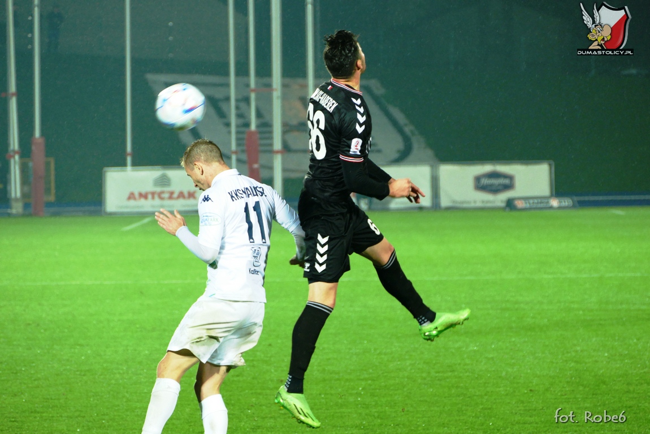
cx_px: 325
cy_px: 217
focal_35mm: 260
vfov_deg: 5.3
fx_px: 4695
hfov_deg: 7.9
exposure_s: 1/500
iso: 1000
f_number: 4
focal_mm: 94.66
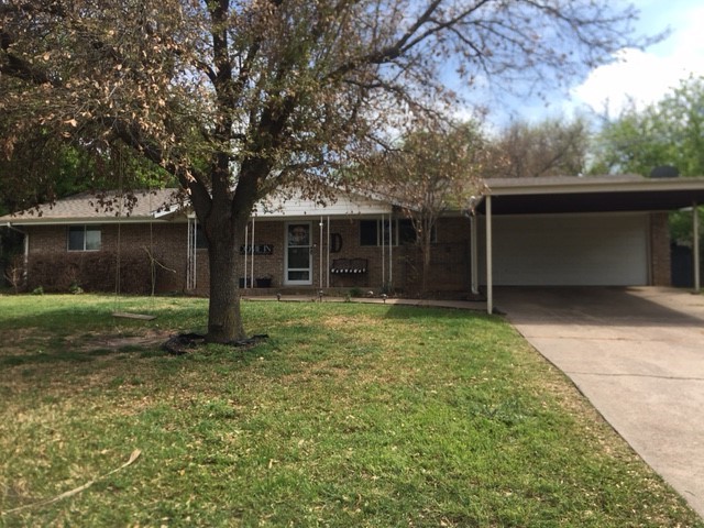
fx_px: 590
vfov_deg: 48.2
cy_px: 264
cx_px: 352
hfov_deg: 61.7
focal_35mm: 29
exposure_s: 1/1054
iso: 25
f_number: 2.2
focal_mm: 4.15
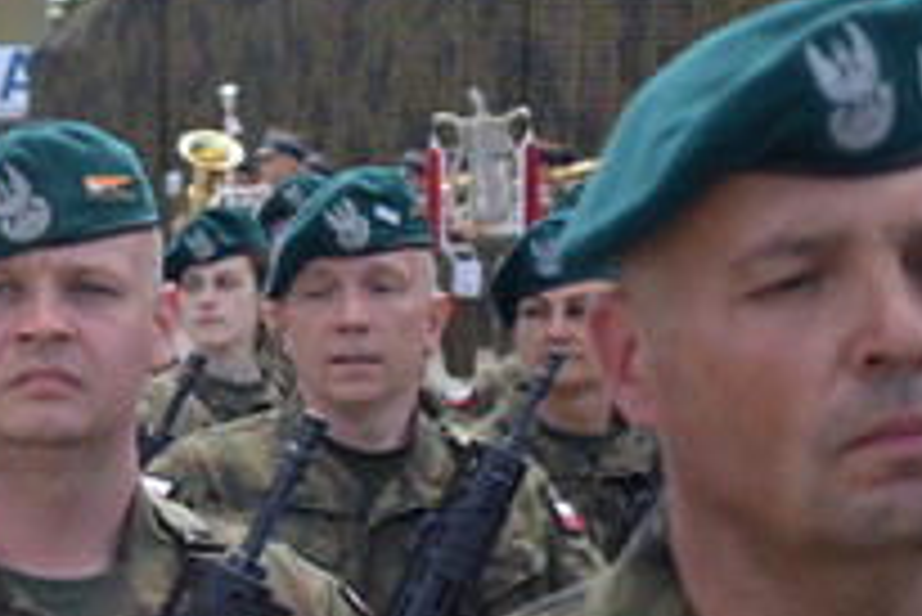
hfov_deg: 11.9
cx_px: 31
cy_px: 283
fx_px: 4383
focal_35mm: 171
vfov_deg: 8.0
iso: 400
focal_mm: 55
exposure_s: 1/500
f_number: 5.6
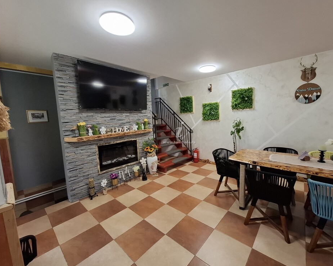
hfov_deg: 100.5
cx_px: 179
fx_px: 138
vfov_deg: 88.0
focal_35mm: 14
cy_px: 132
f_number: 2.2
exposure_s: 1/50
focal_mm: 1.74
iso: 200
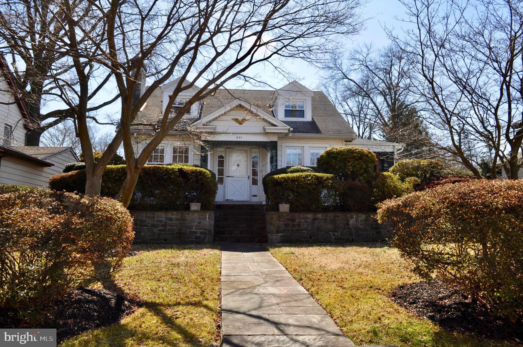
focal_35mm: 30
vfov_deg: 43.5
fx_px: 435
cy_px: 174
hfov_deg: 62.0
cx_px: 262
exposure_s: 1/200
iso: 200
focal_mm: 20
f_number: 11
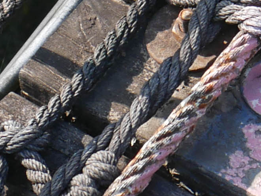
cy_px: -109
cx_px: 345
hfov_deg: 6.4
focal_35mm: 306
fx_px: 2309
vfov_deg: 4.8
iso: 200
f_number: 7.1
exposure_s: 1/200
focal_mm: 22
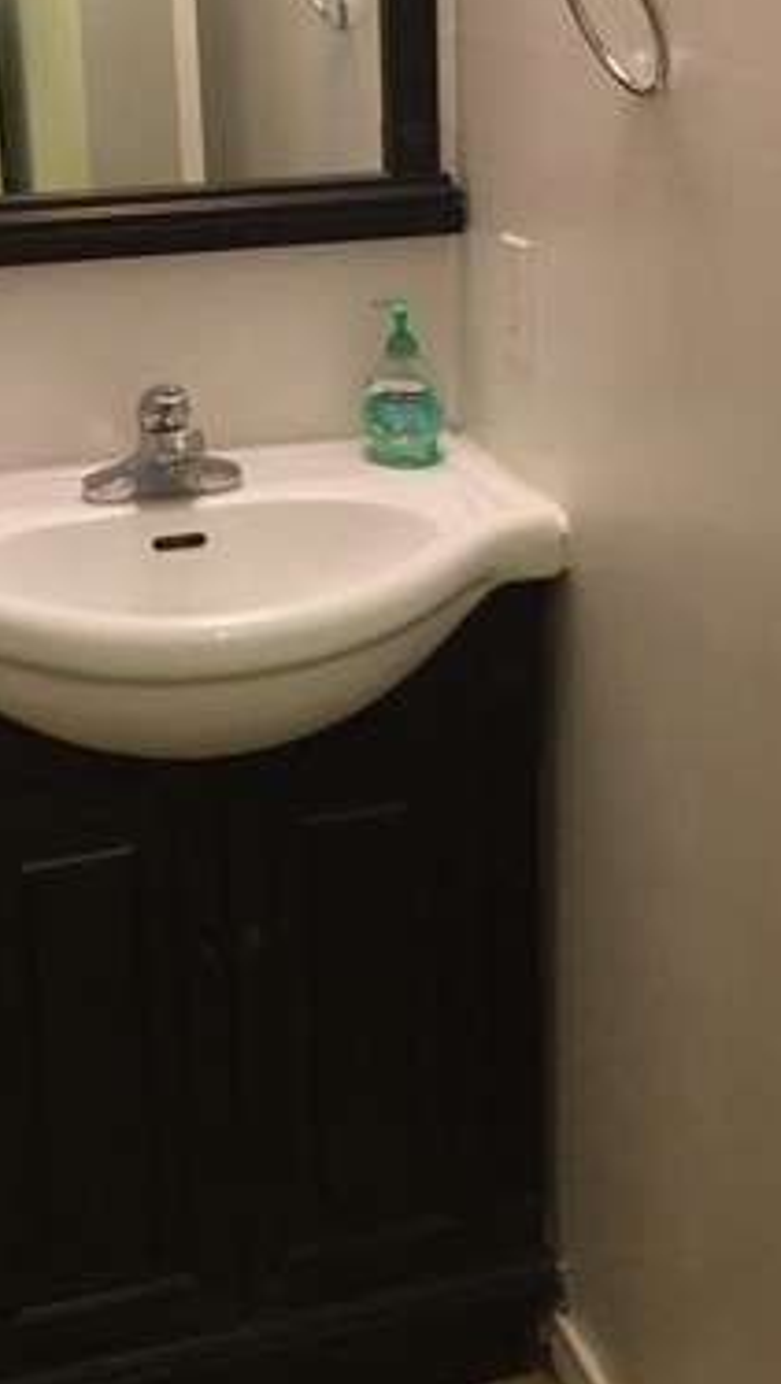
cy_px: 385
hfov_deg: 22.3
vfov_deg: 37.7
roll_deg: +1.0
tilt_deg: -12.9
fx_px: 1984
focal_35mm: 54
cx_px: 407
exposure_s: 1/30
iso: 250
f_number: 2.2
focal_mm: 4.15
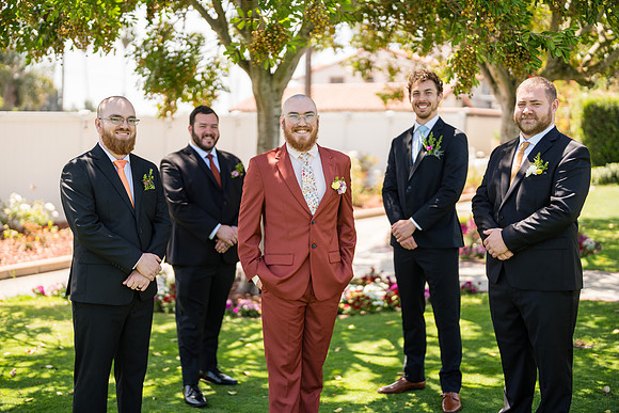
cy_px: 204
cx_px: 306
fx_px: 882
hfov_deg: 38.7
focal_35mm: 51
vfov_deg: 26.4
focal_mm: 50
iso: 100
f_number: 1.2
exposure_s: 1/2500
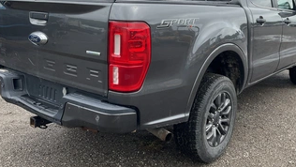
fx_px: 314
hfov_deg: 50.4
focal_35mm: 40
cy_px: 50
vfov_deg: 29.4
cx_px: 160
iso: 25
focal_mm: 3
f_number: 1.8
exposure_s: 1/380
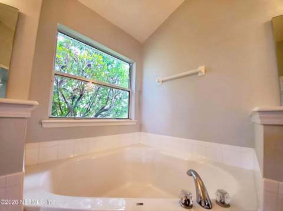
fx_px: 106
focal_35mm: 13
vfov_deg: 89.8
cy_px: 106
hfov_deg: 106.2
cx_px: 142
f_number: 2.2
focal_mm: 1.8
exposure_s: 1/59.2
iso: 125
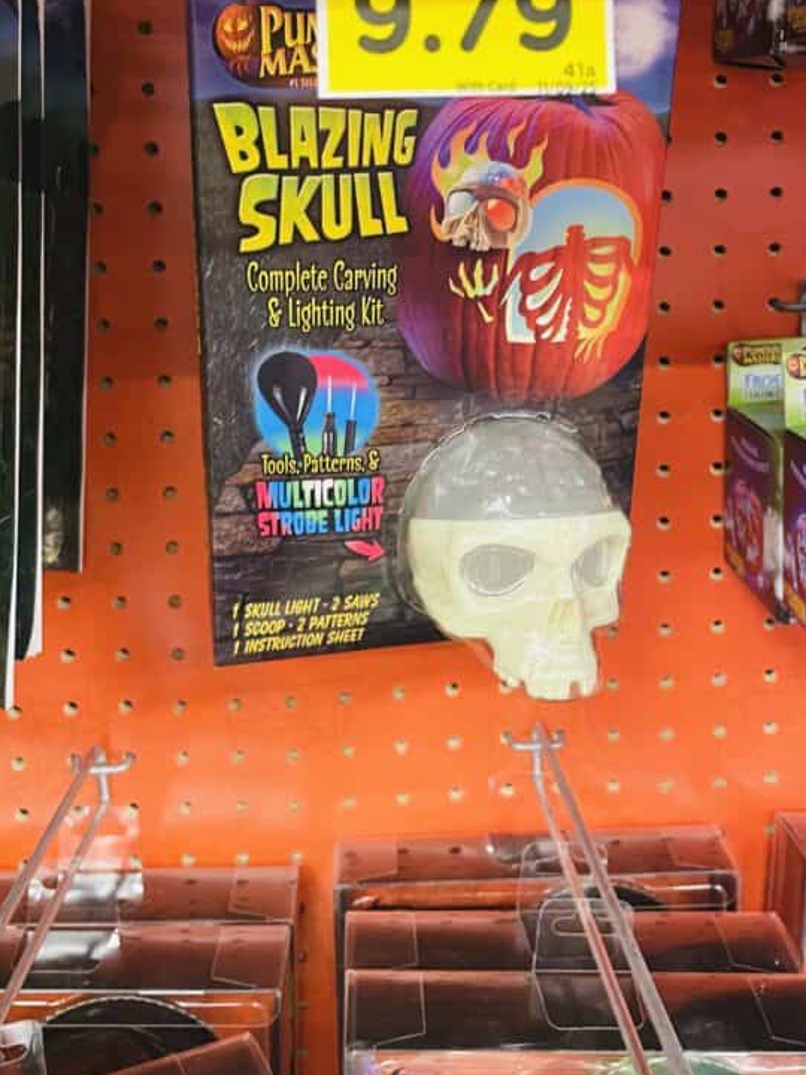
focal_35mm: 37
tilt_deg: -7.1
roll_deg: +1.6
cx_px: 428
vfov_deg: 49.4
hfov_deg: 38.7
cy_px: 376
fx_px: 1149
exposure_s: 1/60
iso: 500
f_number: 1.6
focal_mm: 4.2
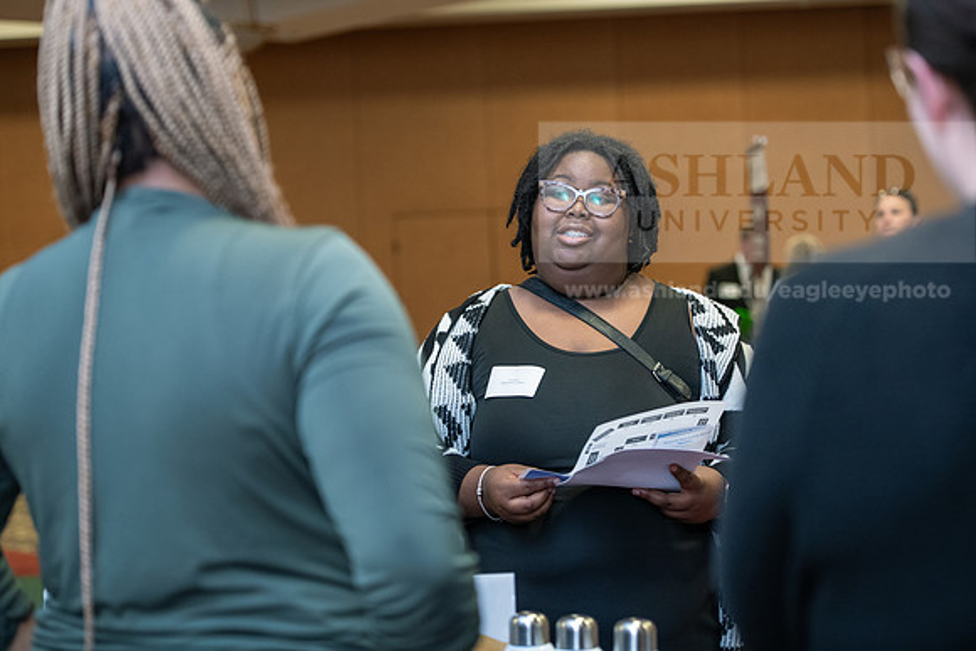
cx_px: 488
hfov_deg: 28.8
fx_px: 1898
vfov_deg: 19.5
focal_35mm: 70
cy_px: 326
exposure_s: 1/200
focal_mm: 70
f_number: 3.2
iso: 1600
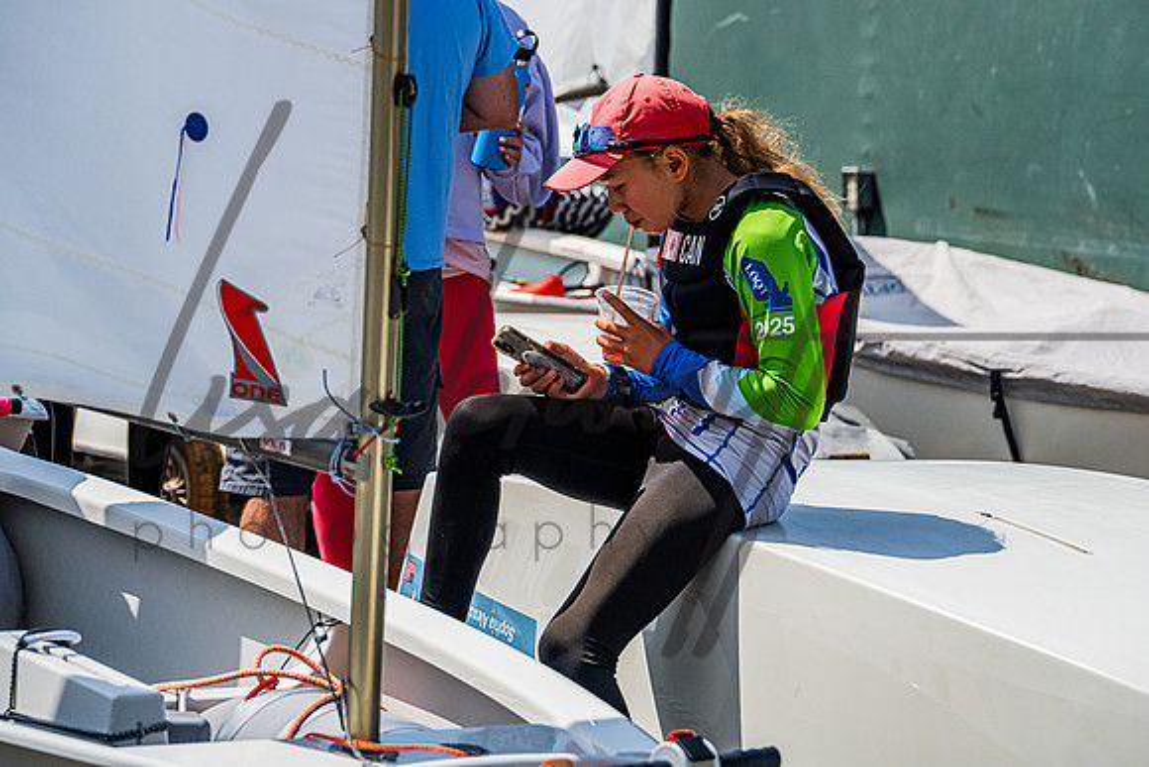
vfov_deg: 7.2
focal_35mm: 191
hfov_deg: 10.8
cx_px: 623
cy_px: 311
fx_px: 6087
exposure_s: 1/5000
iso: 1000
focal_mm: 160
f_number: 7.6
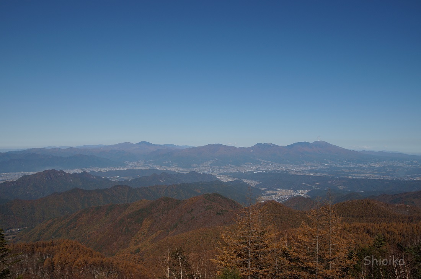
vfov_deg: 39.9
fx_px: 385
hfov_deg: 57.3
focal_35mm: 33
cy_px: 140
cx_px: 210
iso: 100
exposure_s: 1/500
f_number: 8
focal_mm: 22
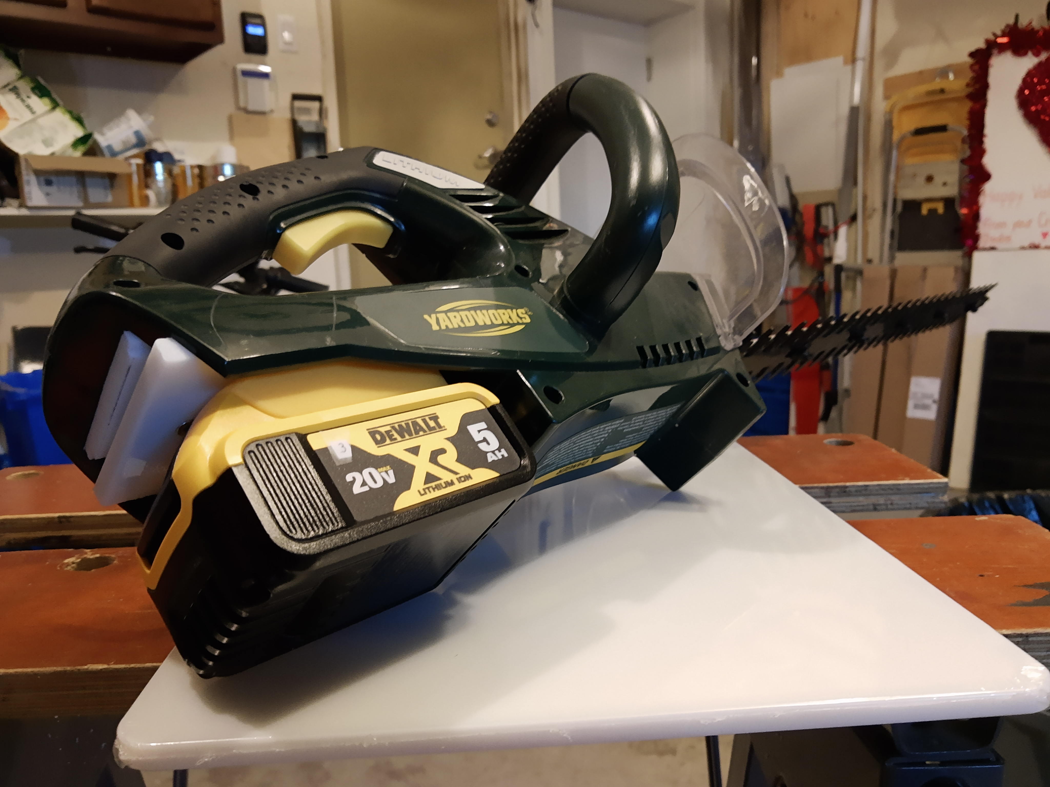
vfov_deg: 53.1
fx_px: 789
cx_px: 525
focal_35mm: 26
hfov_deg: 67.3
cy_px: 394
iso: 537
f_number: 1.8
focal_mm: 3.95
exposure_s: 1/40
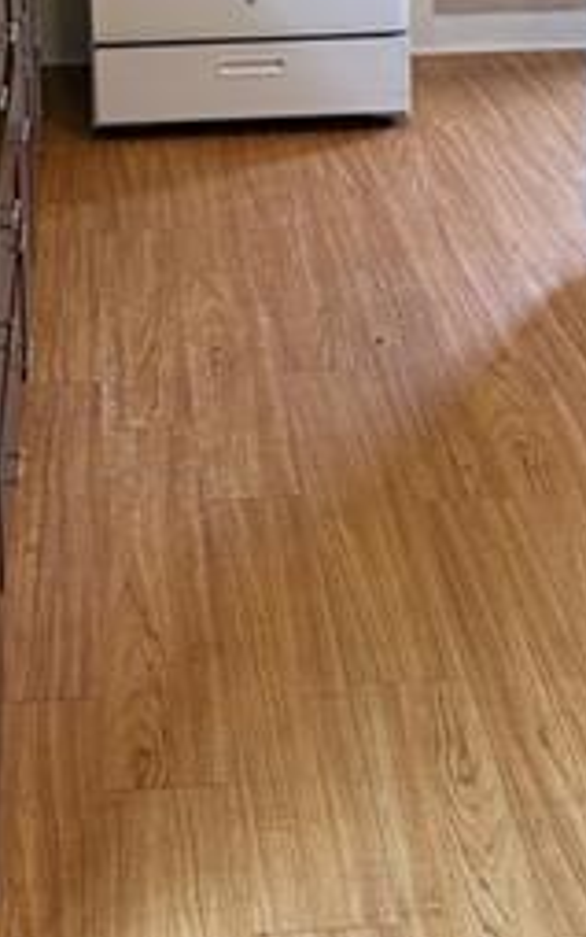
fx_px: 1965
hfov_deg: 16.9
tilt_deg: -13.2
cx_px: 199
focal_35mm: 77
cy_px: -7
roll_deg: +1.1
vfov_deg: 25.4
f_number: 1.78
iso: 125
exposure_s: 1/60
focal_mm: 6.76
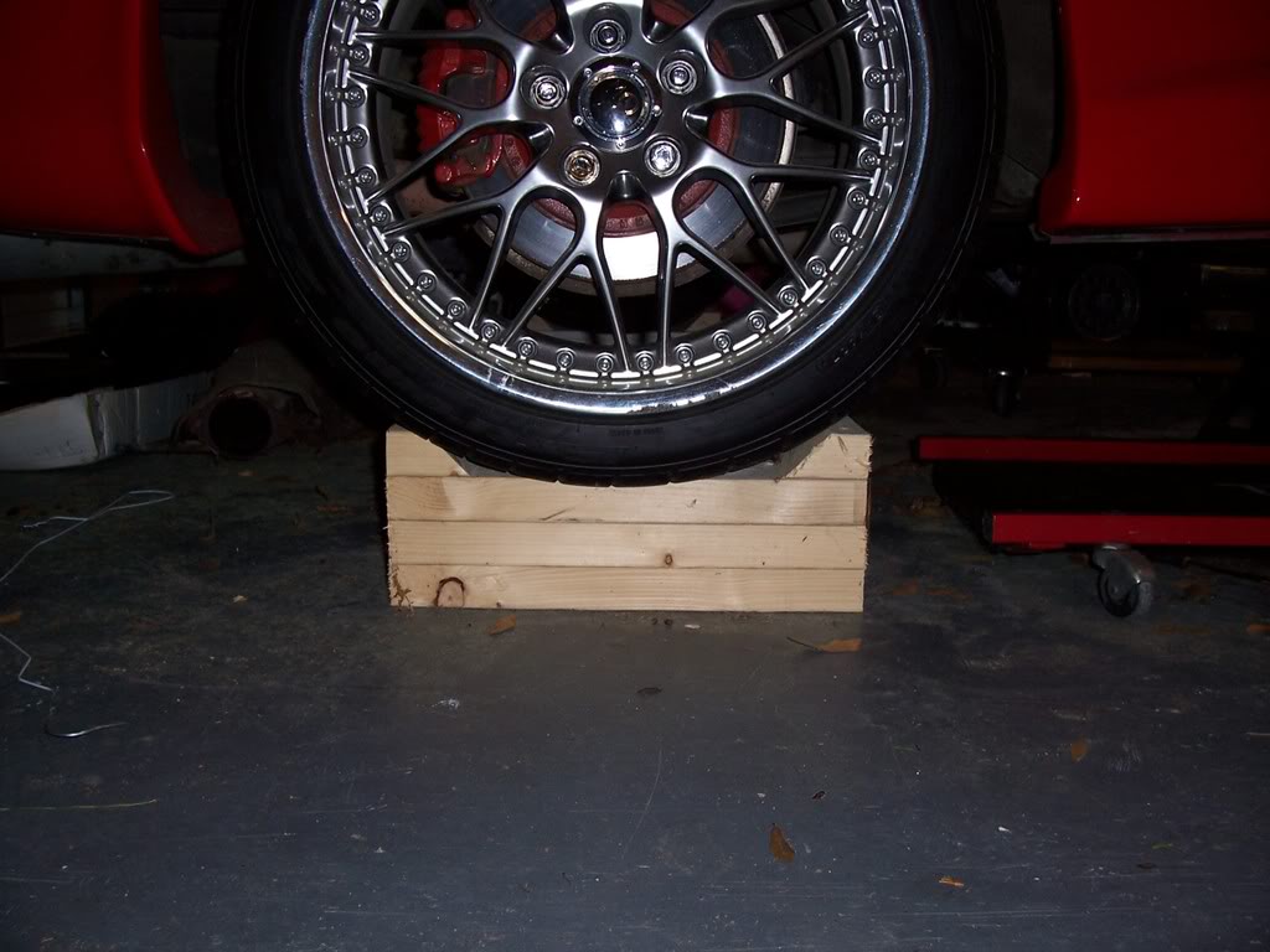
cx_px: 635
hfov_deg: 54.0
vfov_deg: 41.8
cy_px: 476
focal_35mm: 34
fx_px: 1247
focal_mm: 5.6
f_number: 2.7
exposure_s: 1/60
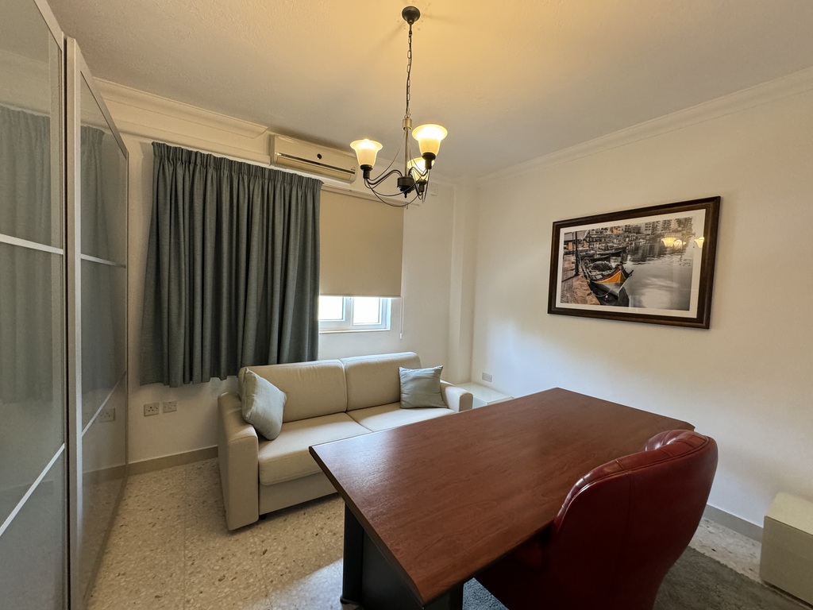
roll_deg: -1.8
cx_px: 406
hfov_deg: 102.1
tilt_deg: -1.9
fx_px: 329
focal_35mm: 14
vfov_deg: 85.7
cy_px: 305
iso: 320
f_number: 2.2
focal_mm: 2.22
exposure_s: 1/100
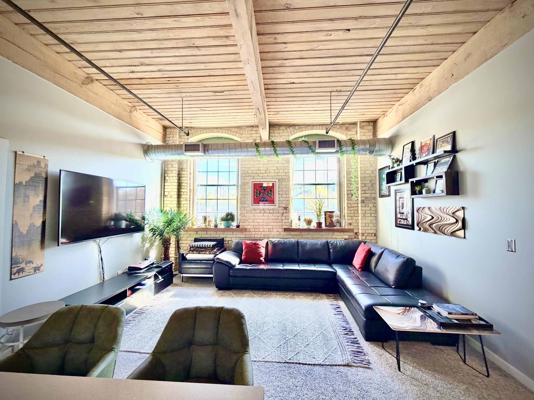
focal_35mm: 14
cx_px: 267
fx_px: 216
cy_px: 200
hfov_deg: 102.1
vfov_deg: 85.7
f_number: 2.2
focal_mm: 2.22
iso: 160
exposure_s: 1/120
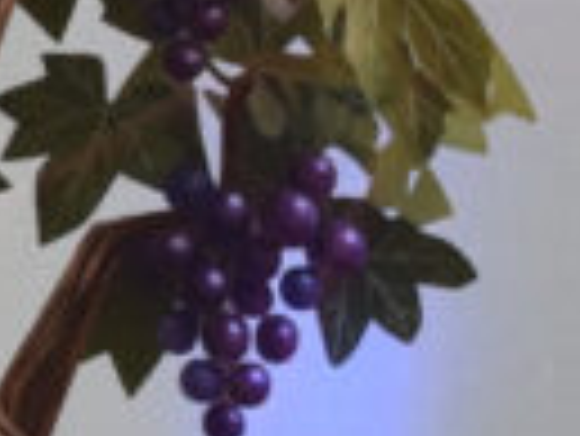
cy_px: -92
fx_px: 10563
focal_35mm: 630
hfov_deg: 3.1
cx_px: -1102
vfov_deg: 2.4
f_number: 5.6
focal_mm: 55
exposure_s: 1/640
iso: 800
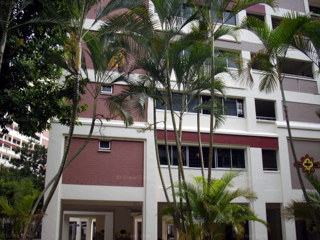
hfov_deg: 50.2
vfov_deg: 38.6
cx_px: 160
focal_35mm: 37
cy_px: 120
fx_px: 342
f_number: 5.6
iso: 80
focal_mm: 6.2
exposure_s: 1/160
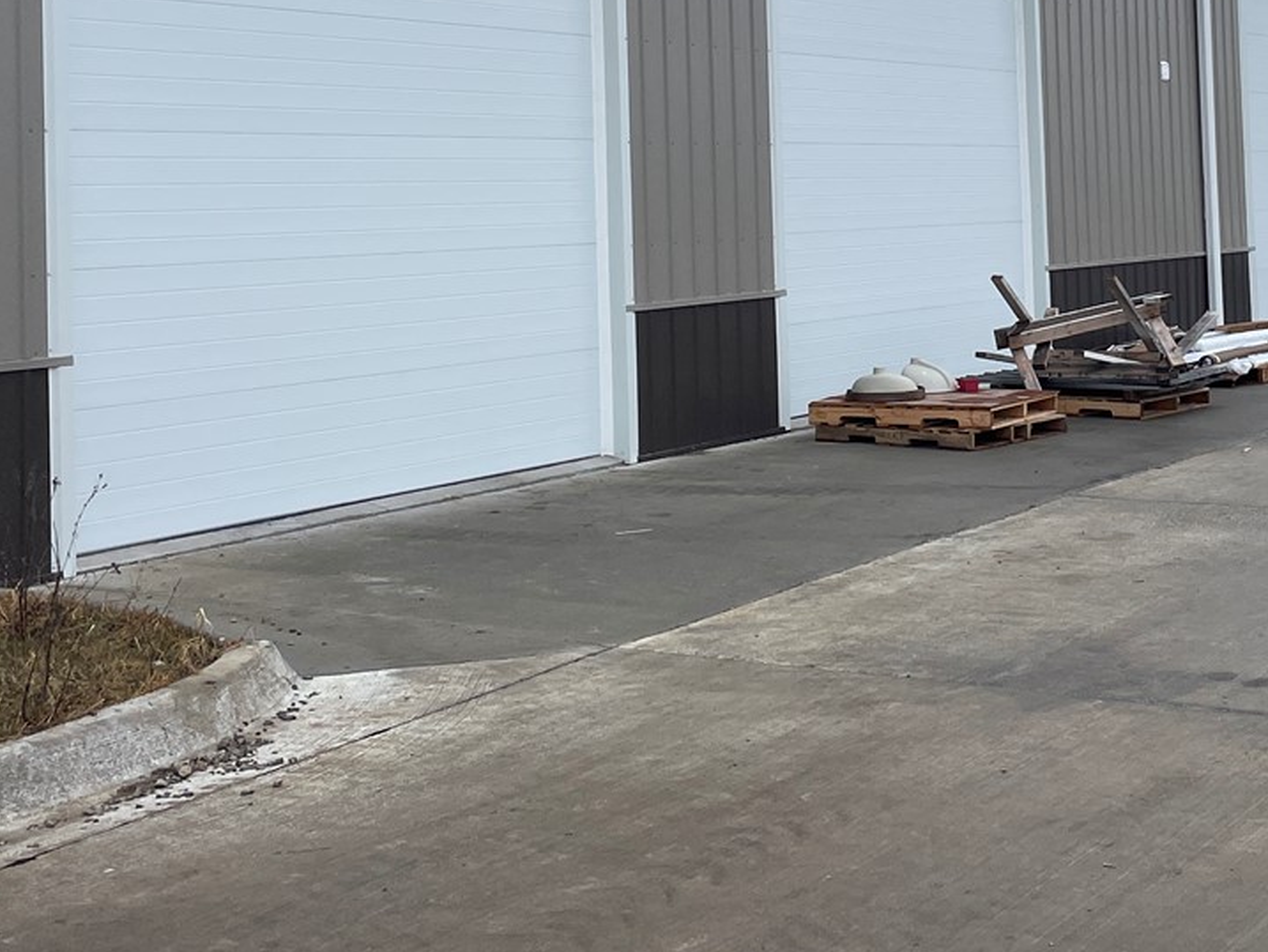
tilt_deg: +3.0
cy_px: 131
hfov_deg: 32.2
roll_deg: +2.1
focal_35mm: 58
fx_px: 2125
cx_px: 1045
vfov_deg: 24.6
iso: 32
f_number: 1.6
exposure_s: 1/764
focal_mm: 4.2
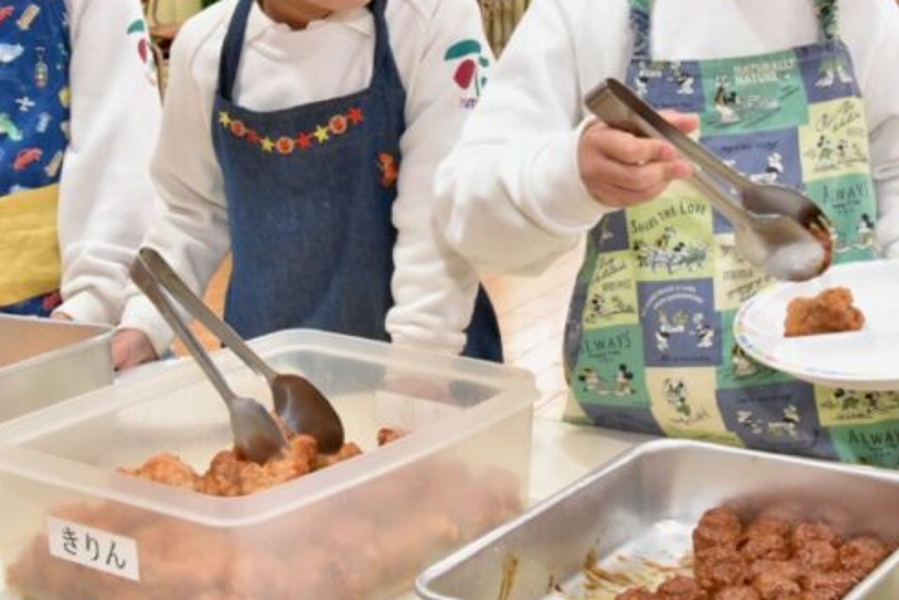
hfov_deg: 28.4
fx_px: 1773
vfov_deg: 19.0
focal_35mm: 71
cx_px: 372
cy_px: 106
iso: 6400
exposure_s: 1/125
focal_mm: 34
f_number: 11
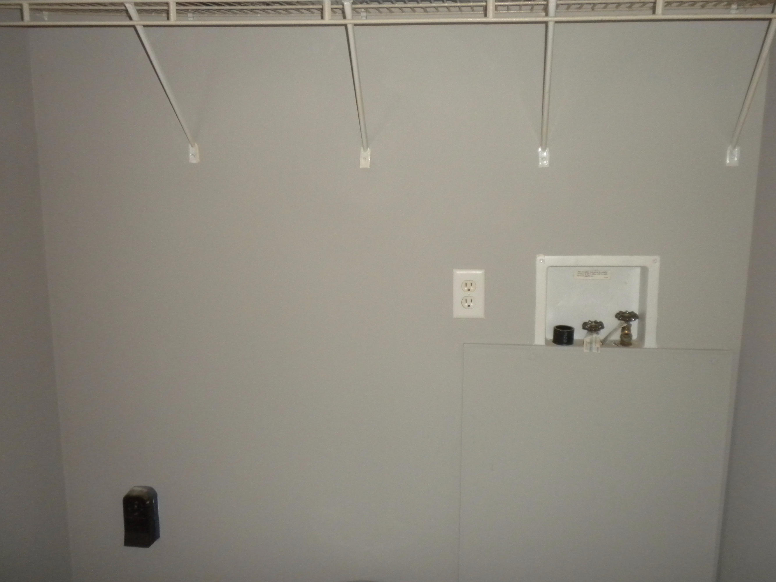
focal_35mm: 37
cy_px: 291
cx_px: 388
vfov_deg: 38.7
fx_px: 829
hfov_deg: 50.1
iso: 400
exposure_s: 1/30
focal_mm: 6.6
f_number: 3.5
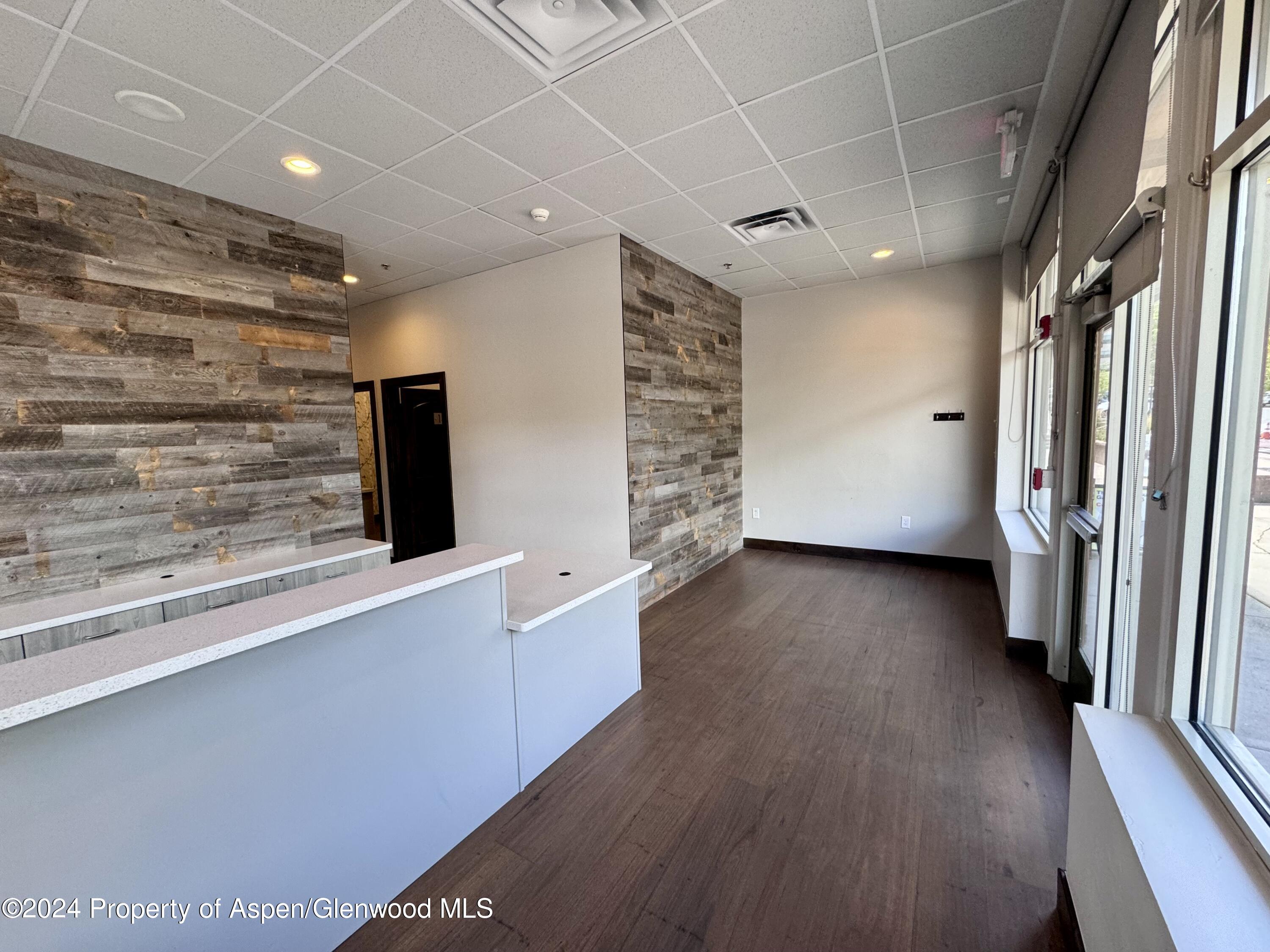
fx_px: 514
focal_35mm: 14
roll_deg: +1.9
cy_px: 476
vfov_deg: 85.7
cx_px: 635
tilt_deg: -5.9
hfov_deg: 102.1
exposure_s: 1/120
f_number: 2.2
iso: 160
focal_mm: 2.22
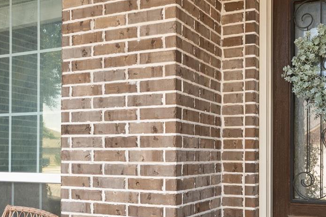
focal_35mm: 47
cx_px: 203
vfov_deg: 28.3
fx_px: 426
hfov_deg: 41.6
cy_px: 159
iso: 250
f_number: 10
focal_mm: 16
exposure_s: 1/4
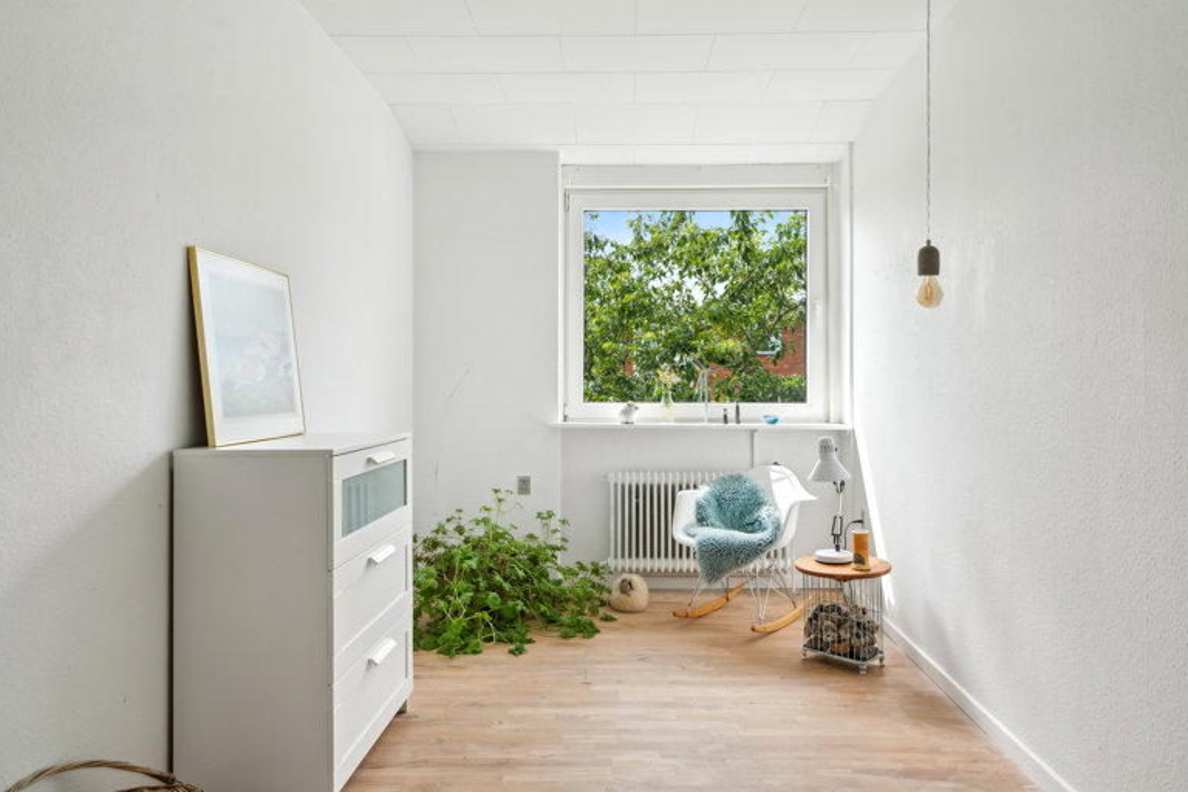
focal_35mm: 25
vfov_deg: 51.3
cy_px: 389
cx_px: 600
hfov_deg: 71.5
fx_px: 825
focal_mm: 24
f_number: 8
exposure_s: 1/200
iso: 400
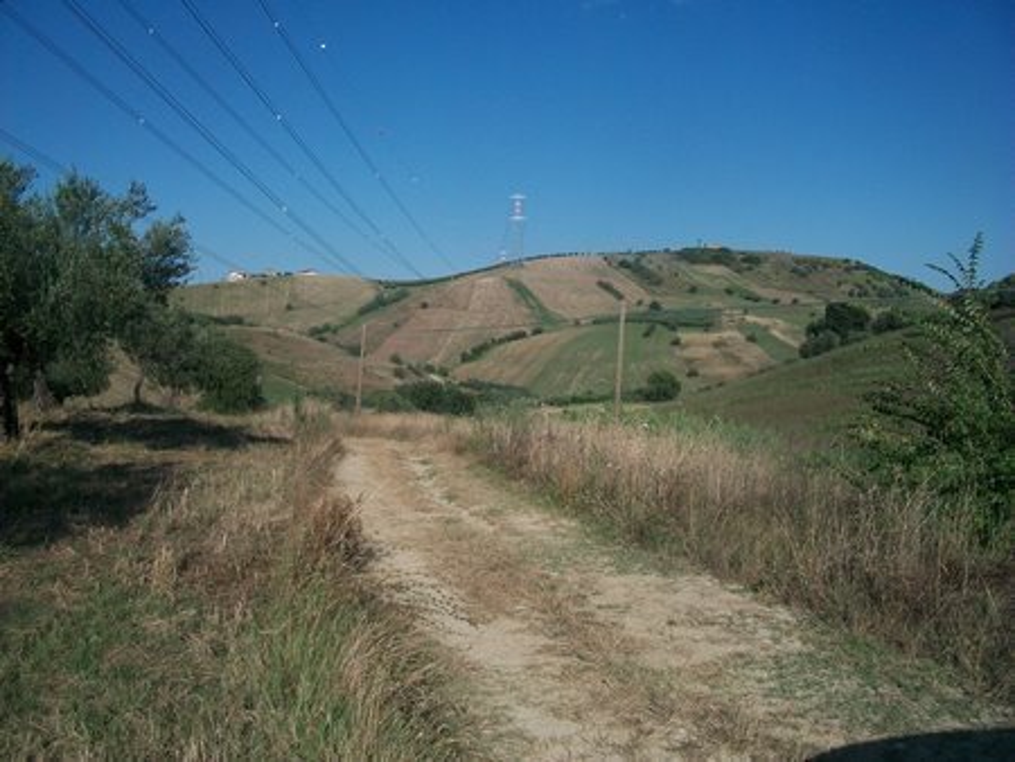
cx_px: 508
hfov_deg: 56.8
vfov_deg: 44.2
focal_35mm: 32
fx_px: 939
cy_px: 381
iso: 80
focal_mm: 5.7
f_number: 5.5
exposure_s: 1/800
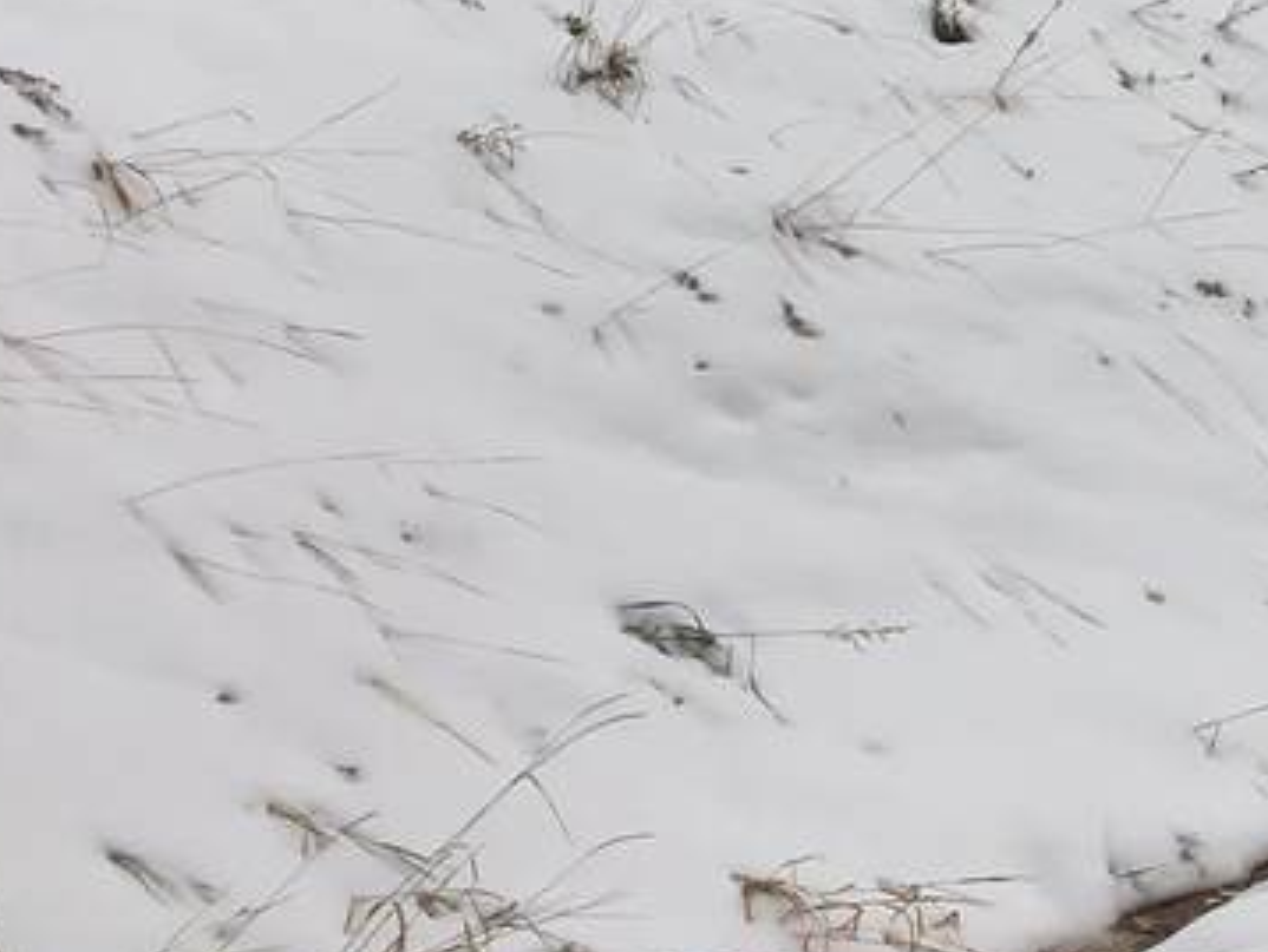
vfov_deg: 13.9
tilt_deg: +7.5
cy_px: -471
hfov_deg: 17.8
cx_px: 1817
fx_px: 3666
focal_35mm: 100
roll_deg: +6.1
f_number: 1.8
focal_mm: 4
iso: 25
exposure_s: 1/5348
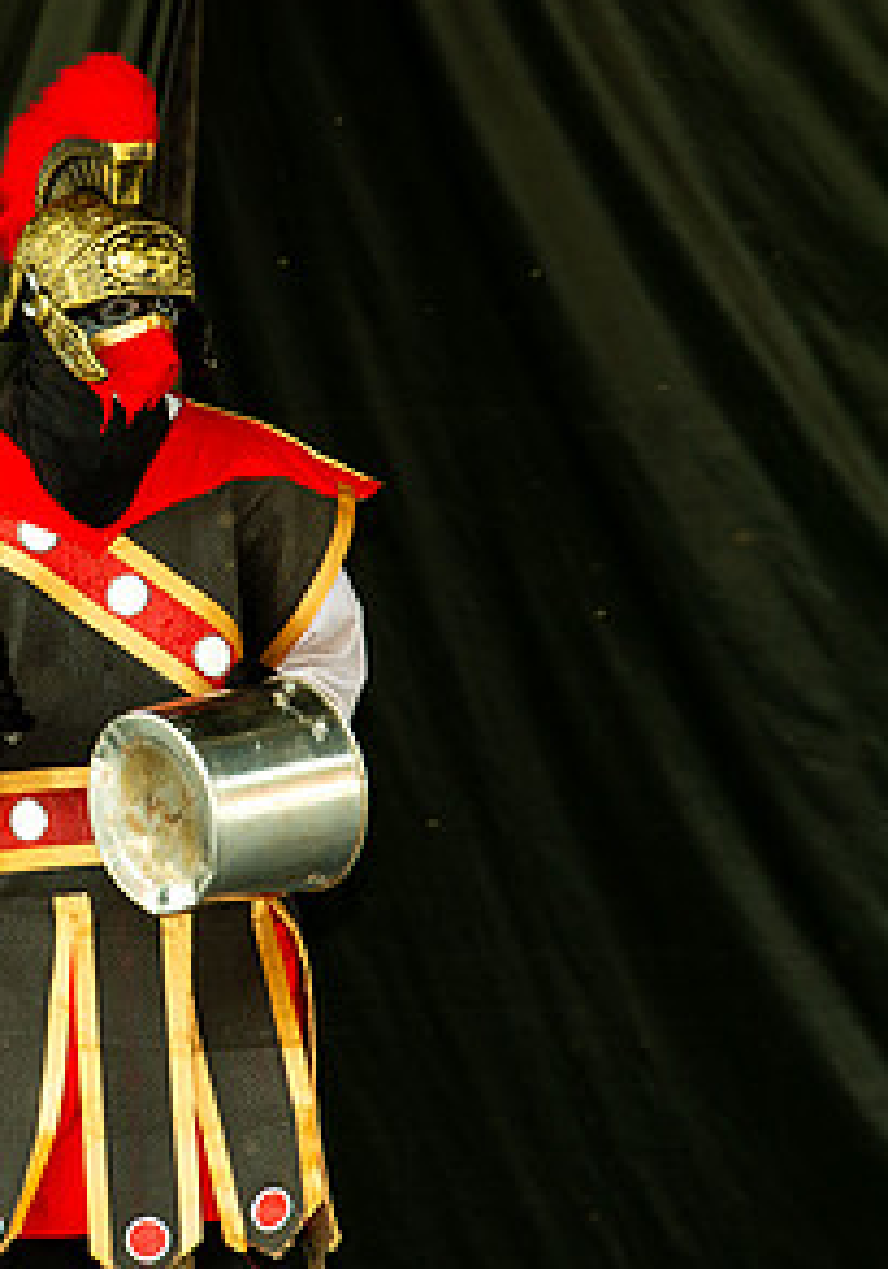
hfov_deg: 2.3
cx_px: -104
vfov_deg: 3.3
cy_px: 456
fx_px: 21873
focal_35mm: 611
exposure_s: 1/200
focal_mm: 190
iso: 160
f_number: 5.6
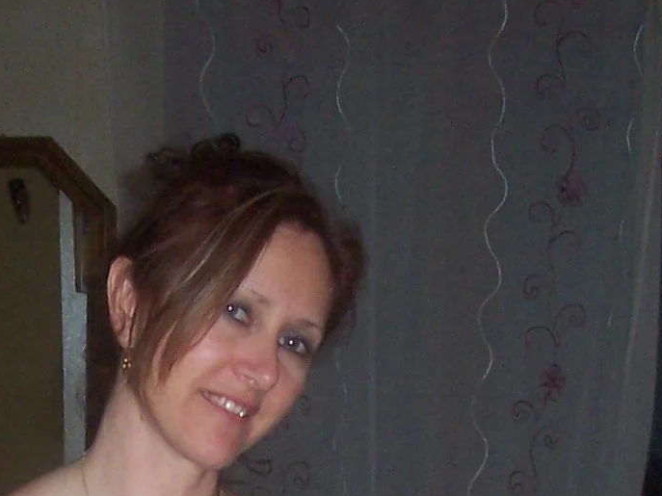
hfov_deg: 17.2
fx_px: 2180
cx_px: 150
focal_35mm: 114
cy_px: 822
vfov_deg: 12.2
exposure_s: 1/60
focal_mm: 5.6
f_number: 2.7
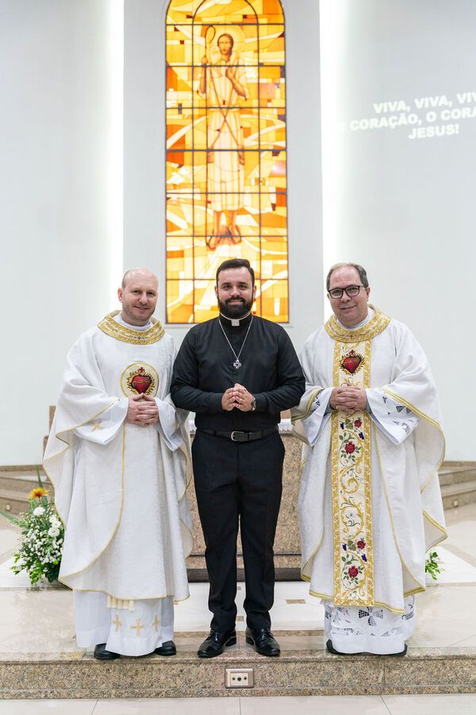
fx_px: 777
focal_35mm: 39
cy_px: 358
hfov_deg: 34.0
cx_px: 238
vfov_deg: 49.3
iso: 1600
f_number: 2.8
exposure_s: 1/125
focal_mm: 39.2
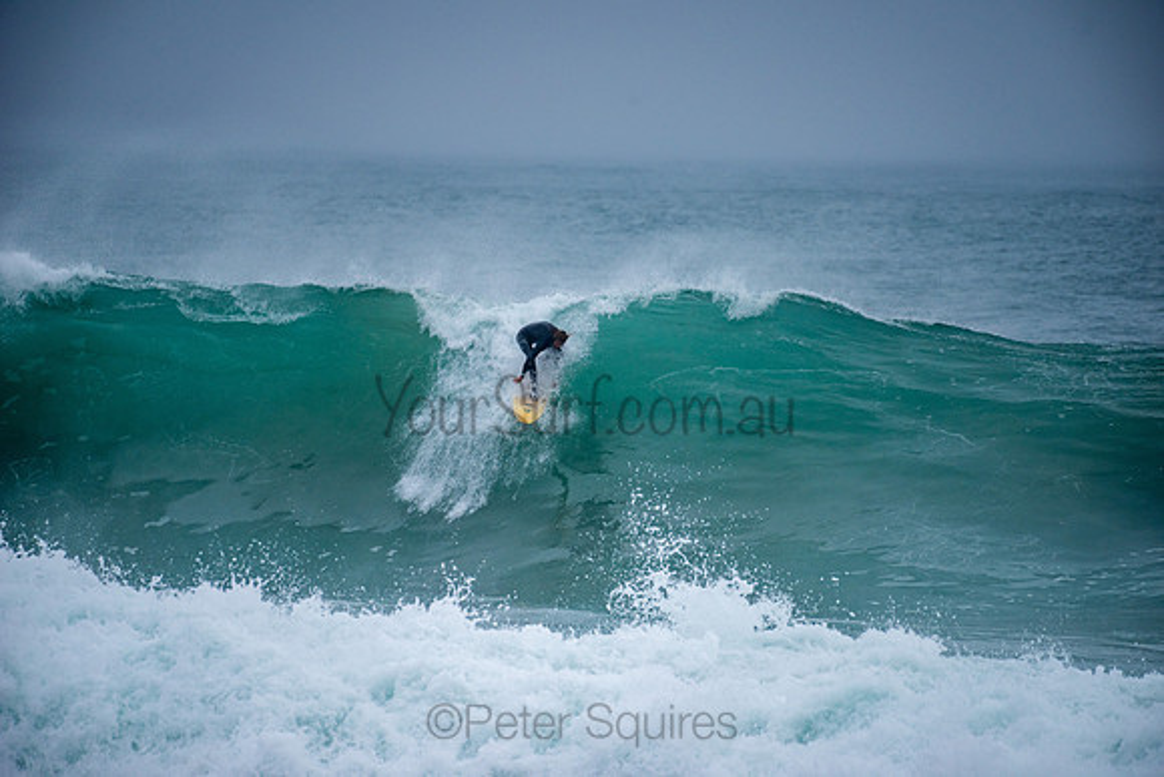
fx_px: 16170
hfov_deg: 4.1
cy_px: 388
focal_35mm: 500
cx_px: 582
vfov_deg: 2.8
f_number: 5.6
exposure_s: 1/1000
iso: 280
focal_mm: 500
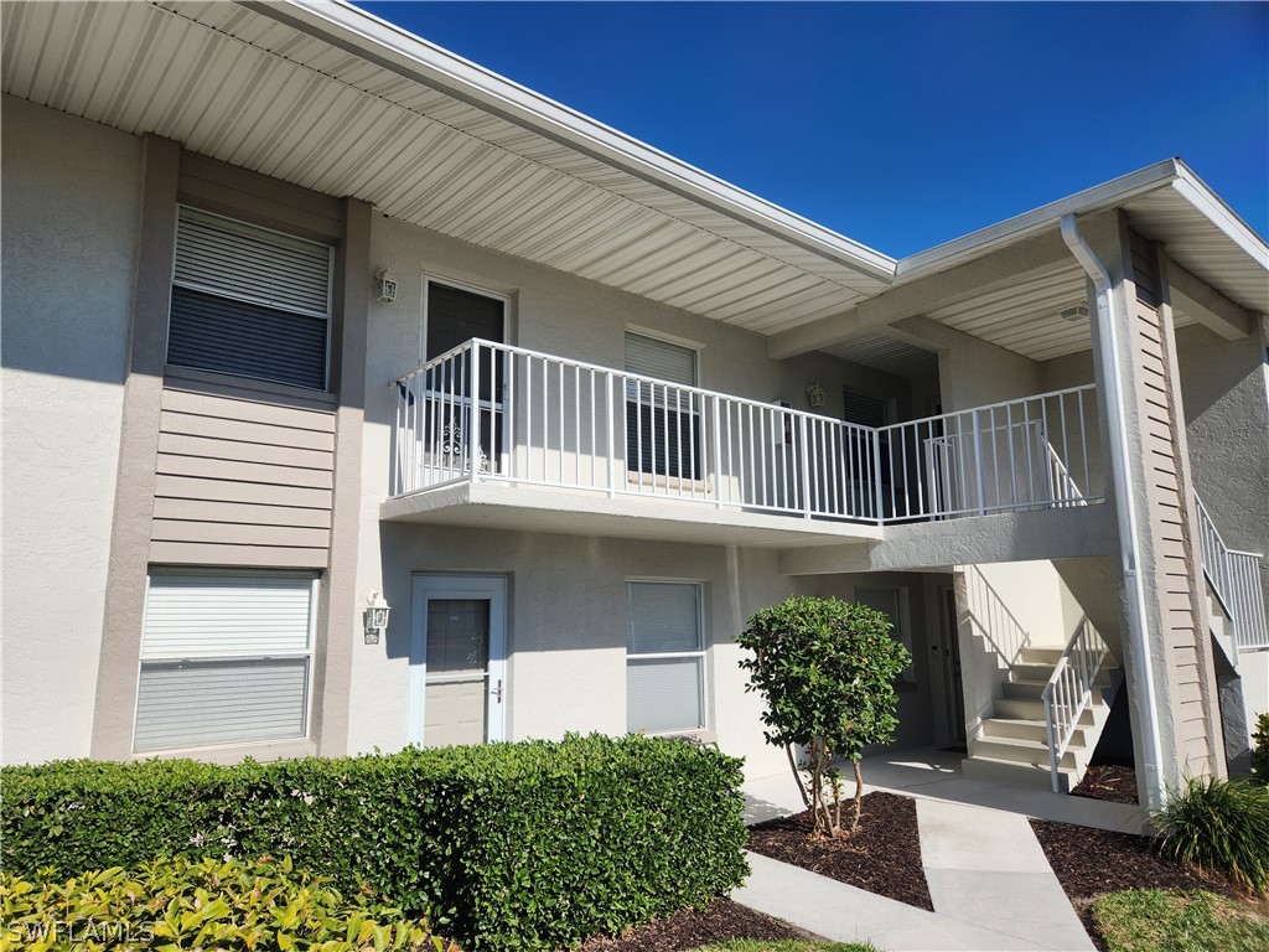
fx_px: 843
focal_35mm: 23
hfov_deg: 73.9
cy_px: 476
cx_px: 634
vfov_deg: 58.9
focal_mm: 5.4
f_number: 1.8
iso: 20
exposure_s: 1/2234
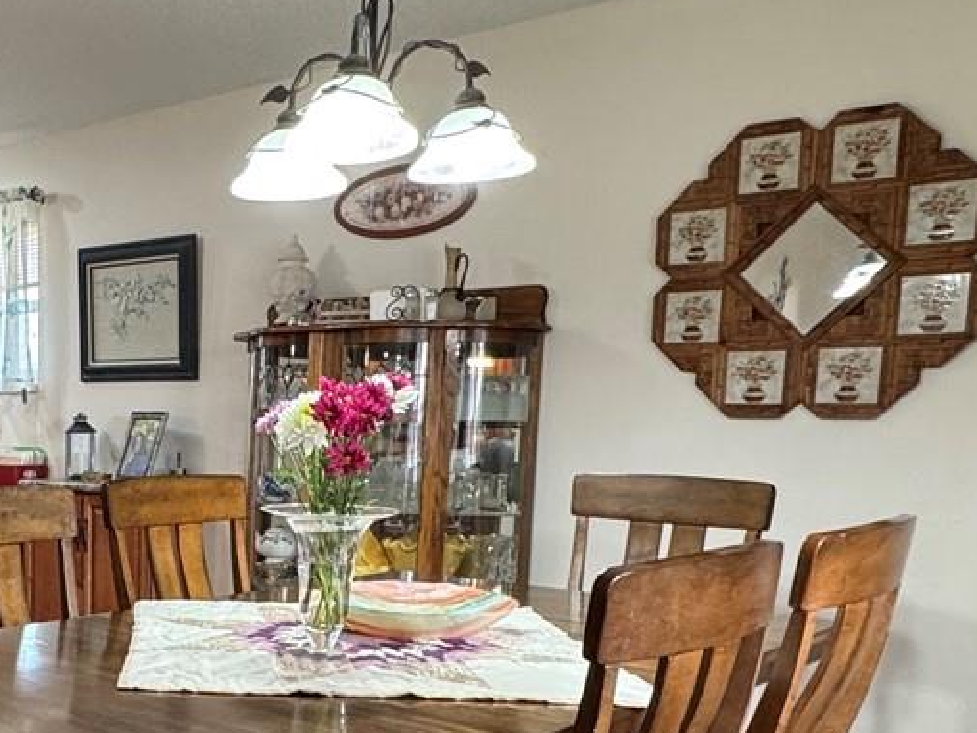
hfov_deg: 39.0
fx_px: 1242
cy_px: 576
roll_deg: -0.6
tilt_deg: -9.5
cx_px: 48
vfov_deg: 32.1
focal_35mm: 44
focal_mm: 2.22
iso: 250
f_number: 2.2
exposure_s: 1/60
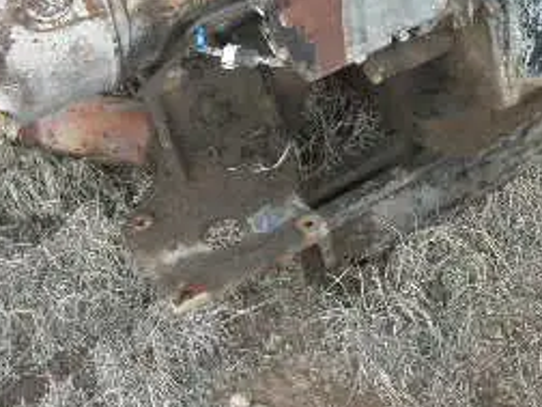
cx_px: 499
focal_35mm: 71
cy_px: -95
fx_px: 1112
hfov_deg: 26.4
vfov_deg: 19.4
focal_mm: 5
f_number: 3
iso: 64
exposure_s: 1/250
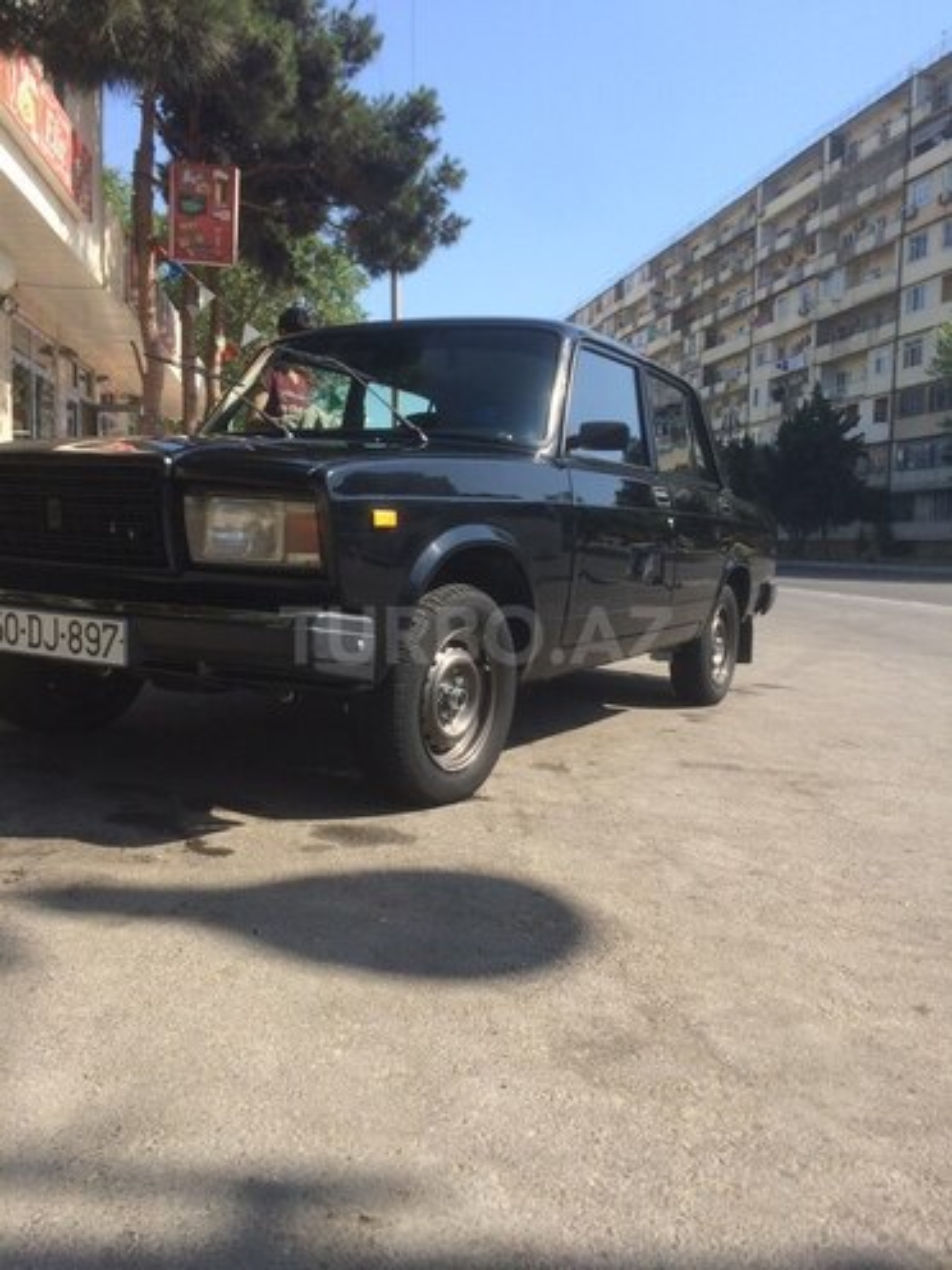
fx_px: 1063
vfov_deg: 61.7
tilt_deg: -5.5
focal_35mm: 29
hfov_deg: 48.2
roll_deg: +0.7
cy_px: 635
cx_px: 476
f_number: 2.2
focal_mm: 4.15
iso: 32
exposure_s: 1/977
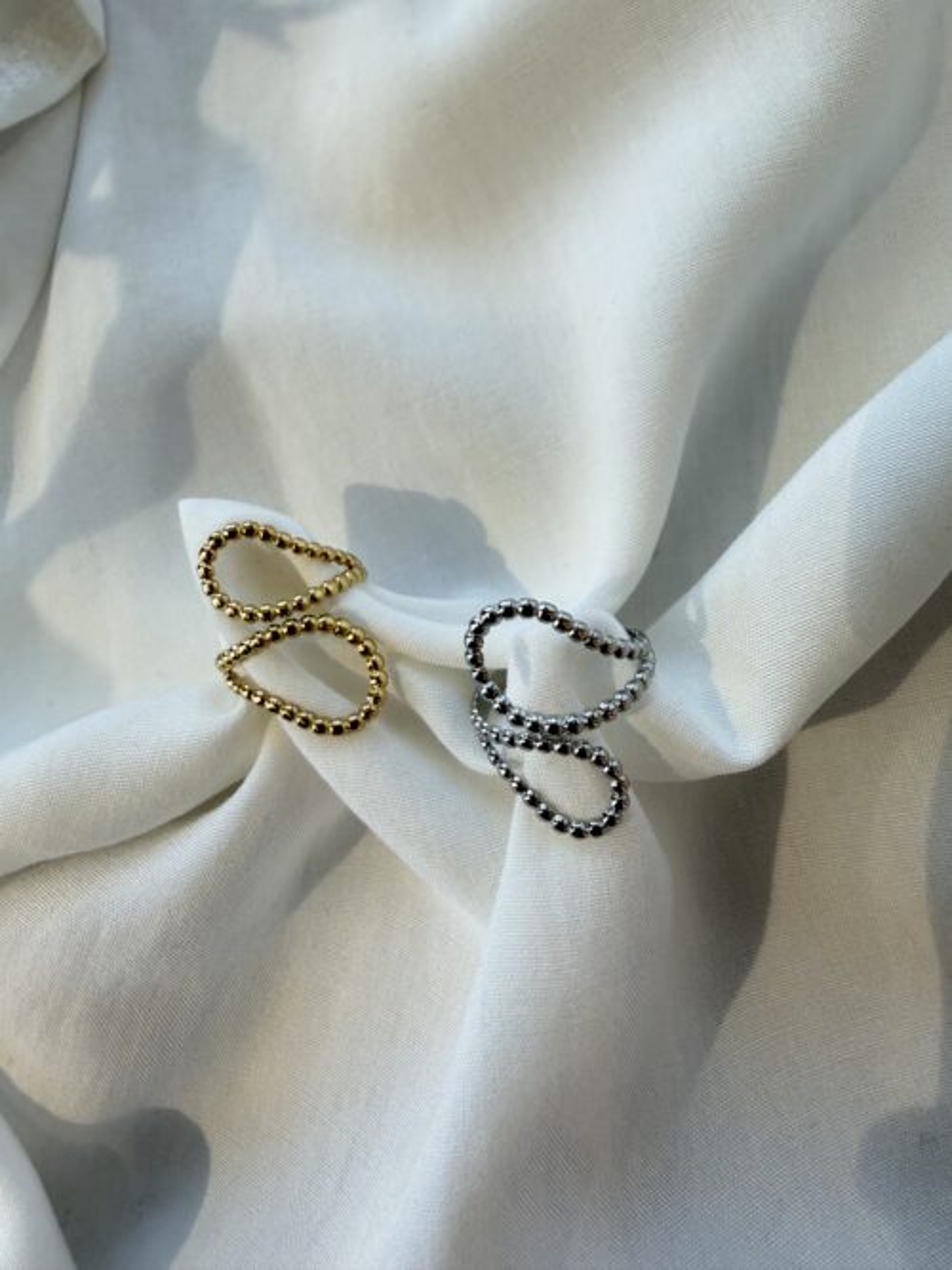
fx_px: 880
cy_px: 635
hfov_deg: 56.8
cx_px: 476
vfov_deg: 71.6
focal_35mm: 24
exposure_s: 1/50
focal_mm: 2.22
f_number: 2.2
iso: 200
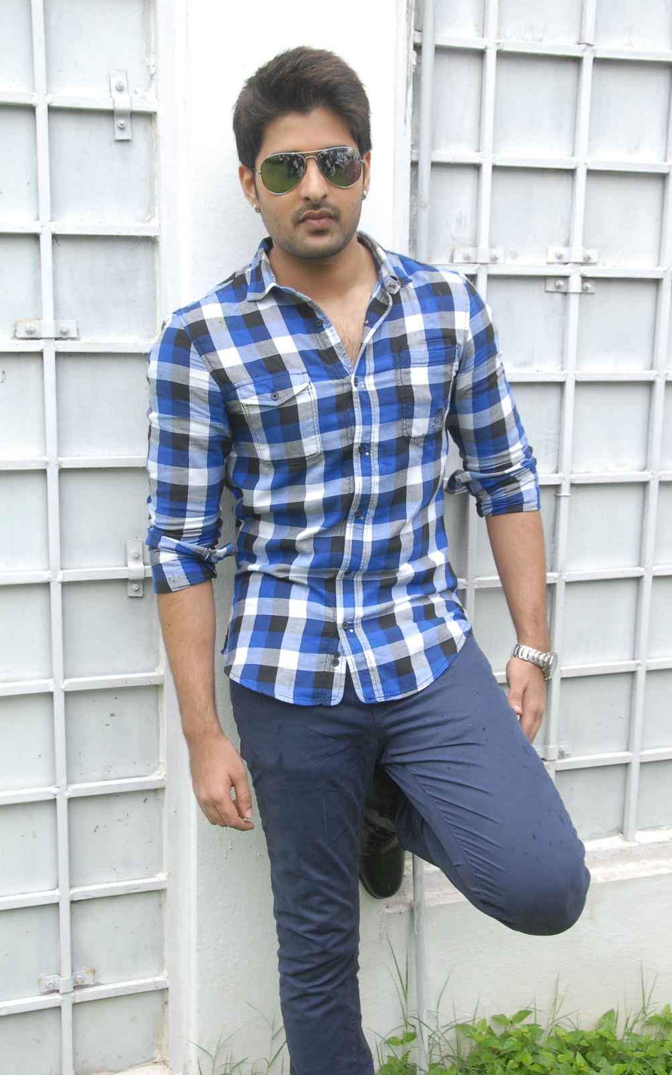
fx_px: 1260
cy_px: 537
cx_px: 328
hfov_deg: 29.9
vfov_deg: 46.2
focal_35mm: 43
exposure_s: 1/125
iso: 320
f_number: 8
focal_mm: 28
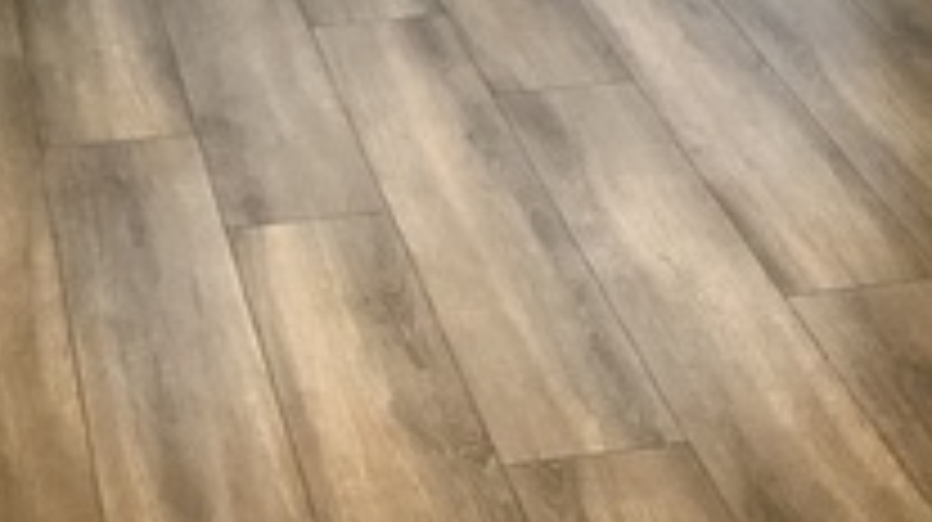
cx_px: 671
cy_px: -736
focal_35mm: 109
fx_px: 2691
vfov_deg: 9.8
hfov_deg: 19.5
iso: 250
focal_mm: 3.3
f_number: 2.4
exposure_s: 1/60
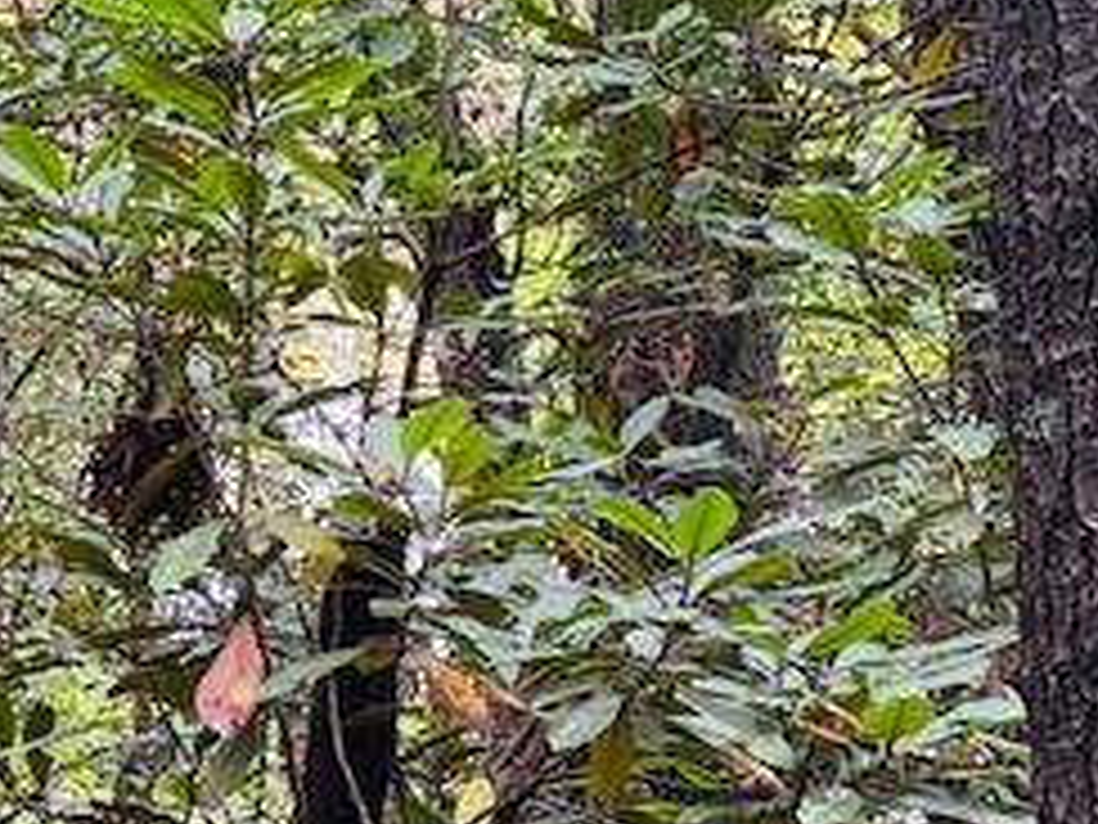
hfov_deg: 15.0
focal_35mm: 126
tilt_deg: +3.0
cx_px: -256
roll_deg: +3.1
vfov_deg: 11.5
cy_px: 977
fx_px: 3997
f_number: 1.78
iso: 125
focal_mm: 6.76
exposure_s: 1/60
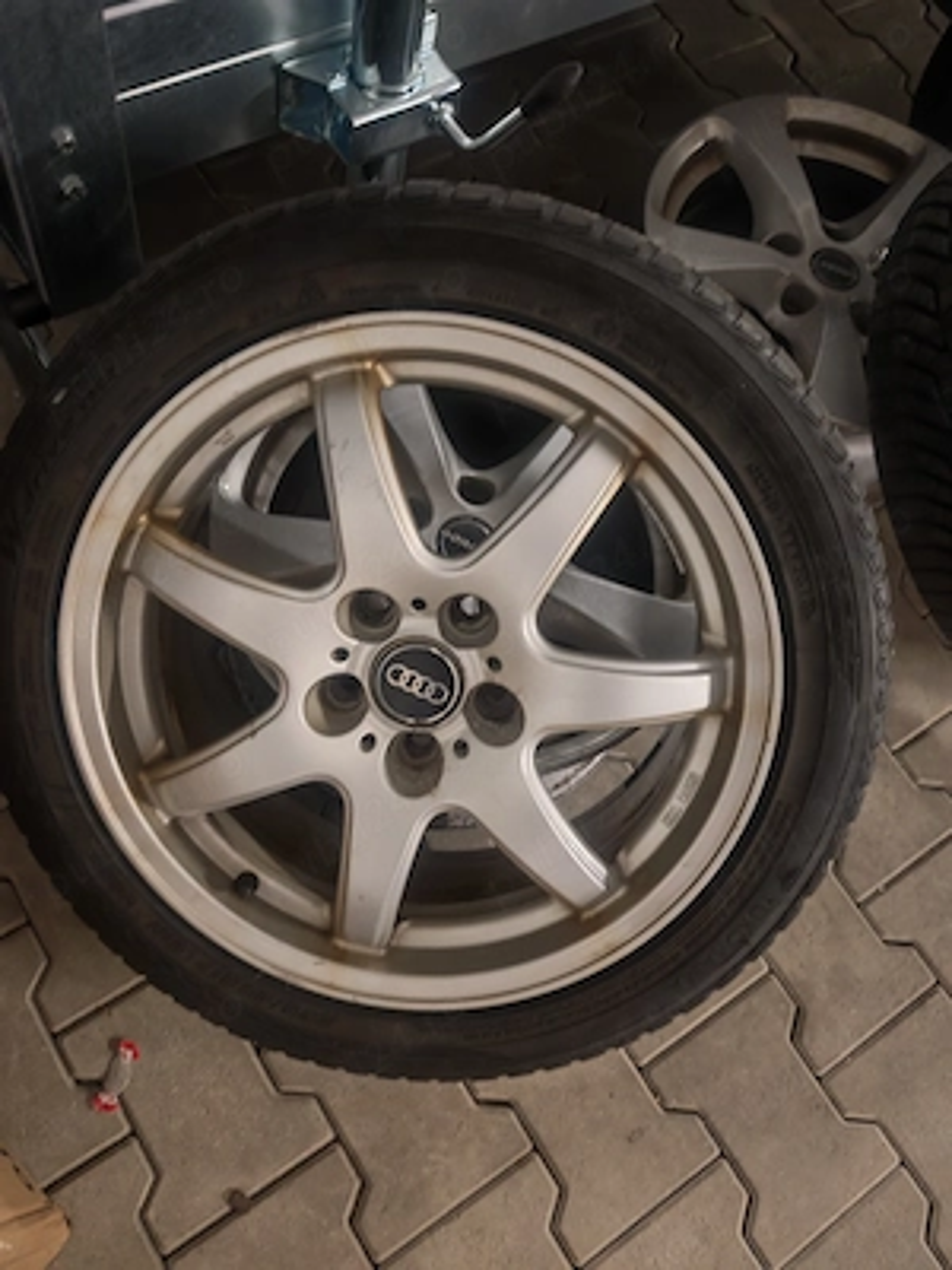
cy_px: 635
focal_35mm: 27
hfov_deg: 51.4
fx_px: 990
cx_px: 476
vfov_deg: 65.3
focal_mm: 6.83
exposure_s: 1/20
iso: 1600
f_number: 1.4
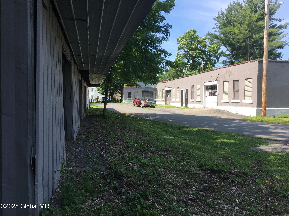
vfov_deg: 48.2
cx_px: 144
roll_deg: -0.4
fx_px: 242
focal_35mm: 29
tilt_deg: -1.3
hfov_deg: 61.7
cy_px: 108
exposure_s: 1/635
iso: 25
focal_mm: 4.15
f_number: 2.2
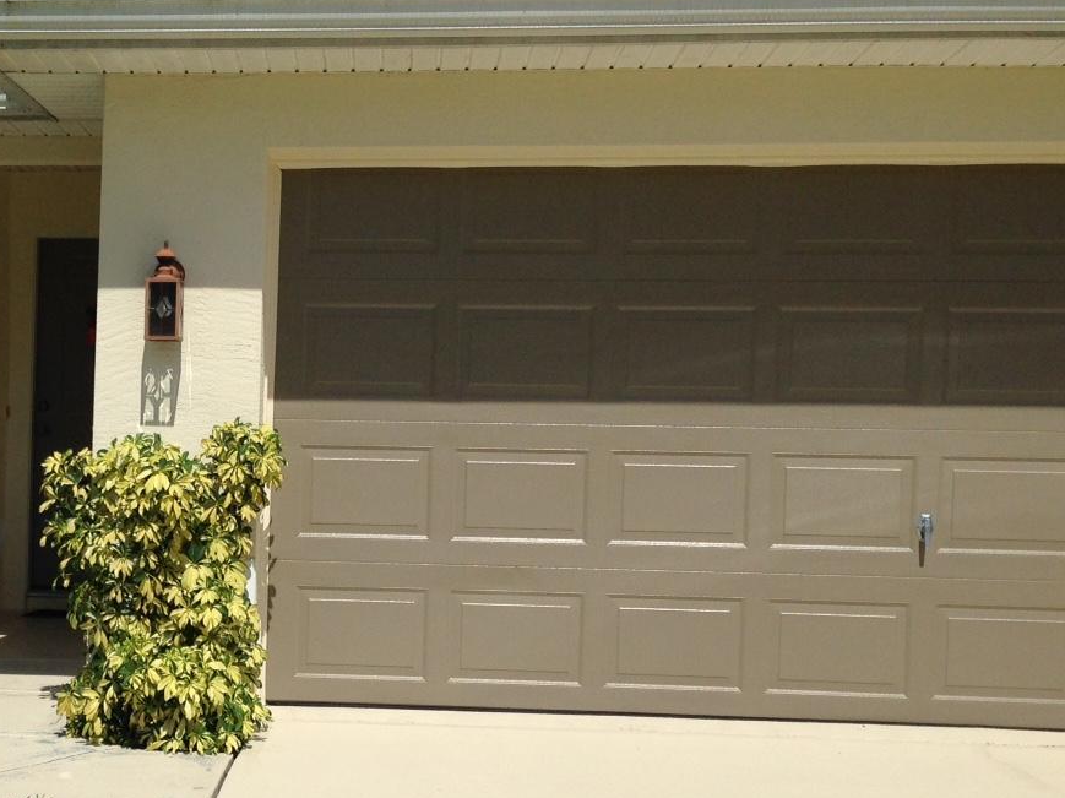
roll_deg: +0.6
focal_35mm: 62
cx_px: 203
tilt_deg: -3.1
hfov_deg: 30.4
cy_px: 523
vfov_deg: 23.5
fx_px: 1907
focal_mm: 4.12
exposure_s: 1/4525
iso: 50
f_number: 2.4
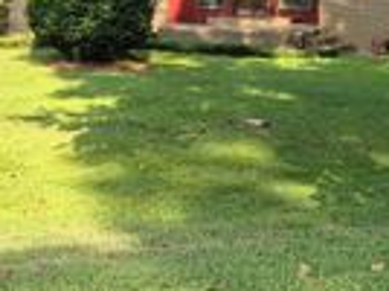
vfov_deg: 16.7
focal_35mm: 86
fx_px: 965
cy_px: -13
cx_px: 122
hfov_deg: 22.7
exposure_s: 1/1340
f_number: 1.8
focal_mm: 5.4
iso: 80
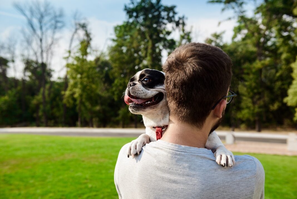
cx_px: 148
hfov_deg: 46.4
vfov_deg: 31.9
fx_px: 347
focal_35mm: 42
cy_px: 100
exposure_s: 1/320
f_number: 5
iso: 100
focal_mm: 42
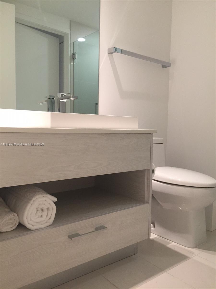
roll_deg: -0.5
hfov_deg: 48.2
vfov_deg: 61.7
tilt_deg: -2.7
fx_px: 241
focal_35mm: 29
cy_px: 144
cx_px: 108
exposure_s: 1/30
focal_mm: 4.15
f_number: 2.2
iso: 125
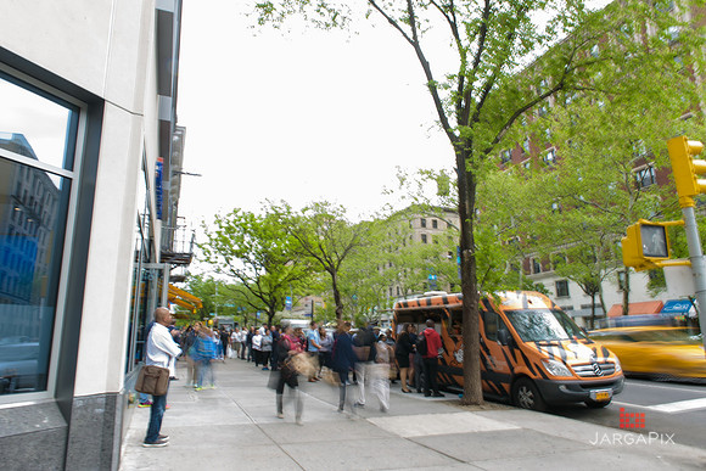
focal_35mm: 24
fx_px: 471
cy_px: 236
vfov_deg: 53.2
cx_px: 353
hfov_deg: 73.7
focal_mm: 24
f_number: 22
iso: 64
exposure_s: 1/2
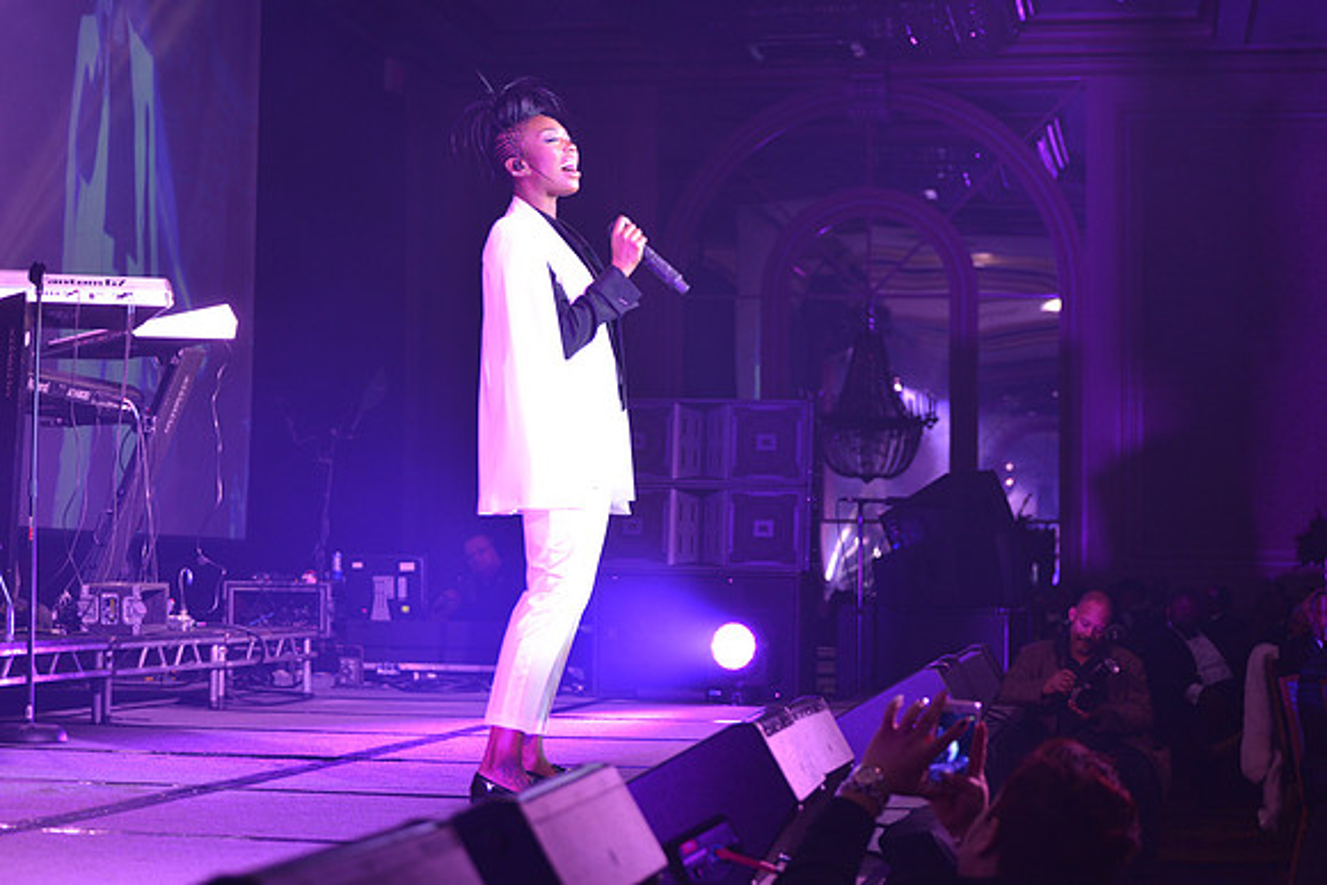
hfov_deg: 28.8
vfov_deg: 19.5
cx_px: 664
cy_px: 442
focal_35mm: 70
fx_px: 2581
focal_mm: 70
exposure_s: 1/125
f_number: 5
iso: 1000
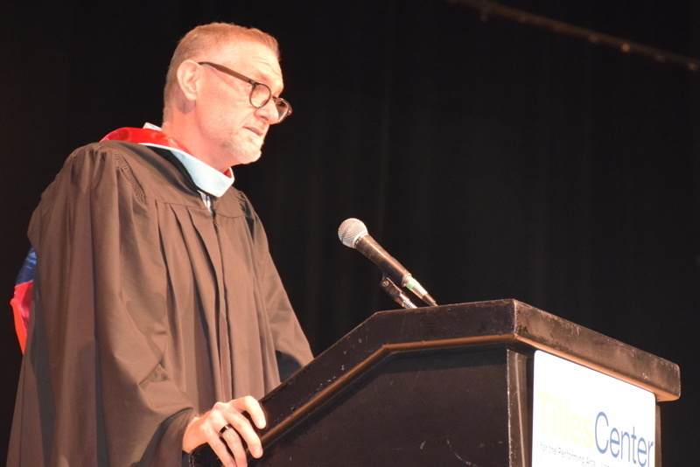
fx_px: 3268
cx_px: 350
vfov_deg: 8.2
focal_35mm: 168
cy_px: 234
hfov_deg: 12.2
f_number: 5.6
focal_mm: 112
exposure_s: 1/60
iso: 3200
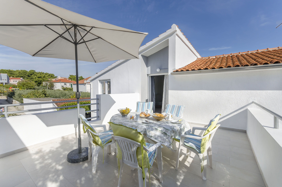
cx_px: 141
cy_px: 94
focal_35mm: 15
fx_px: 117
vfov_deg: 77.1
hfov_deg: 100.5
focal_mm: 10
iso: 100
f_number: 8
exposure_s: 1/400
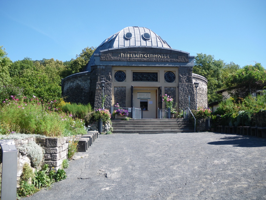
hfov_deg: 51.4
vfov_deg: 39.7
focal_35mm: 36
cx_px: 133
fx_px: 277
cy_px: 100
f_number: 3.5
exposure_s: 1/250
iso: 64
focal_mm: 6.3
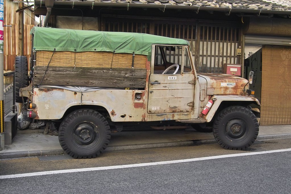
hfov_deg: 41.1
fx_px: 388
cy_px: 97
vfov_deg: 28.1
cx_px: 146
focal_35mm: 48
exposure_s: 1/50
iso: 200
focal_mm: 28
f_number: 3.5
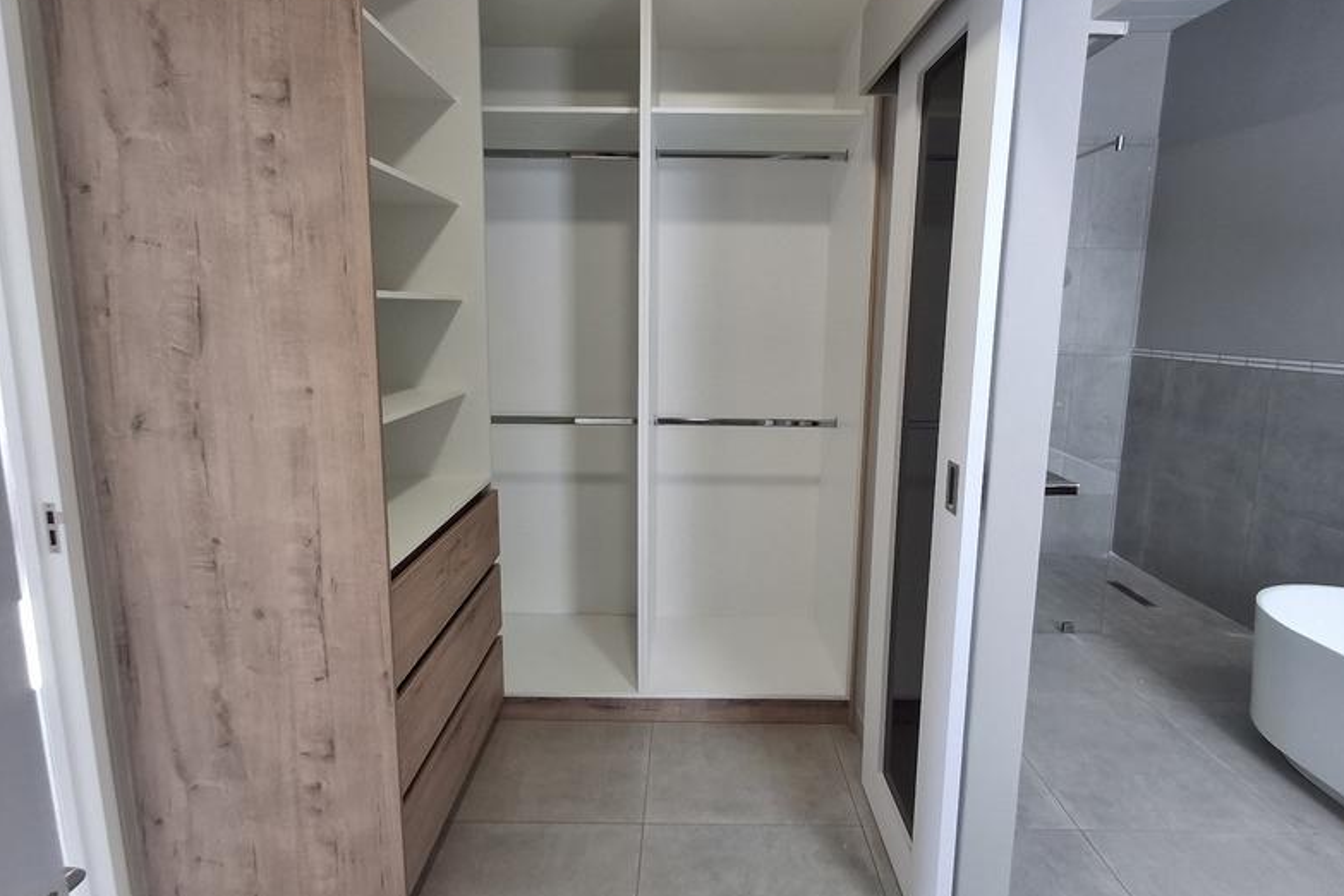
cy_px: 407
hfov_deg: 93.3
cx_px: 681
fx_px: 635
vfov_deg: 70.3
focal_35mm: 17
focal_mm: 1.64
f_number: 2.2
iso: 64
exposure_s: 1/50
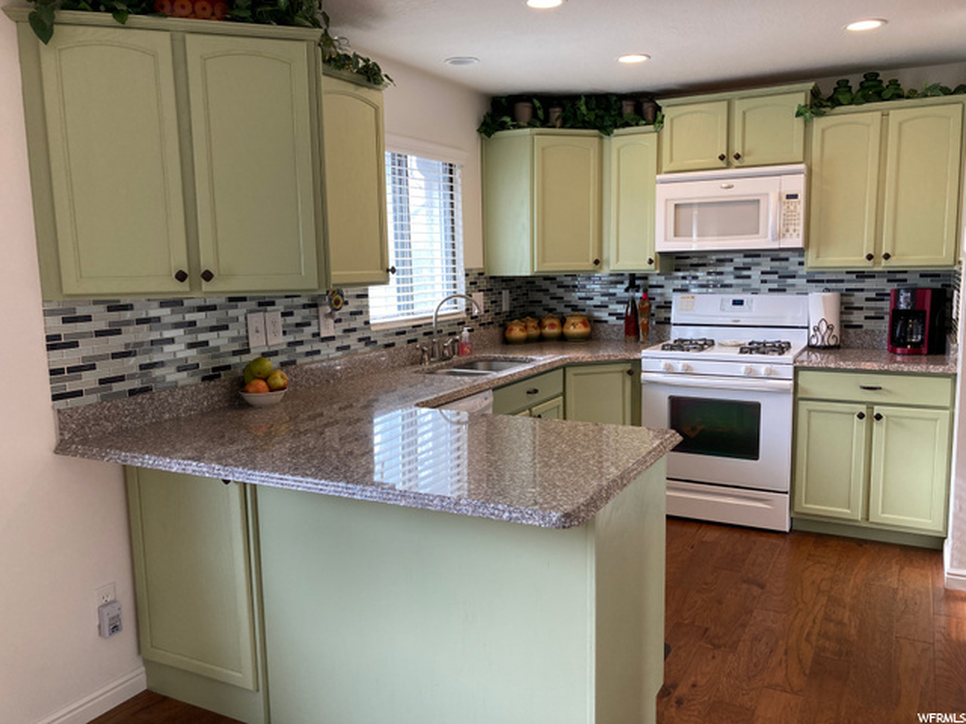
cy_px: 362
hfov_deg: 63.4
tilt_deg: -8.4
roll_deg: +0.2
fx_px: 781
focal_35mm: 28
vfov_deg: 49.7
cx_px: 483
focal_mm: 3.99
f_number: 1.8
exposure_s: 1/60
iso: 64
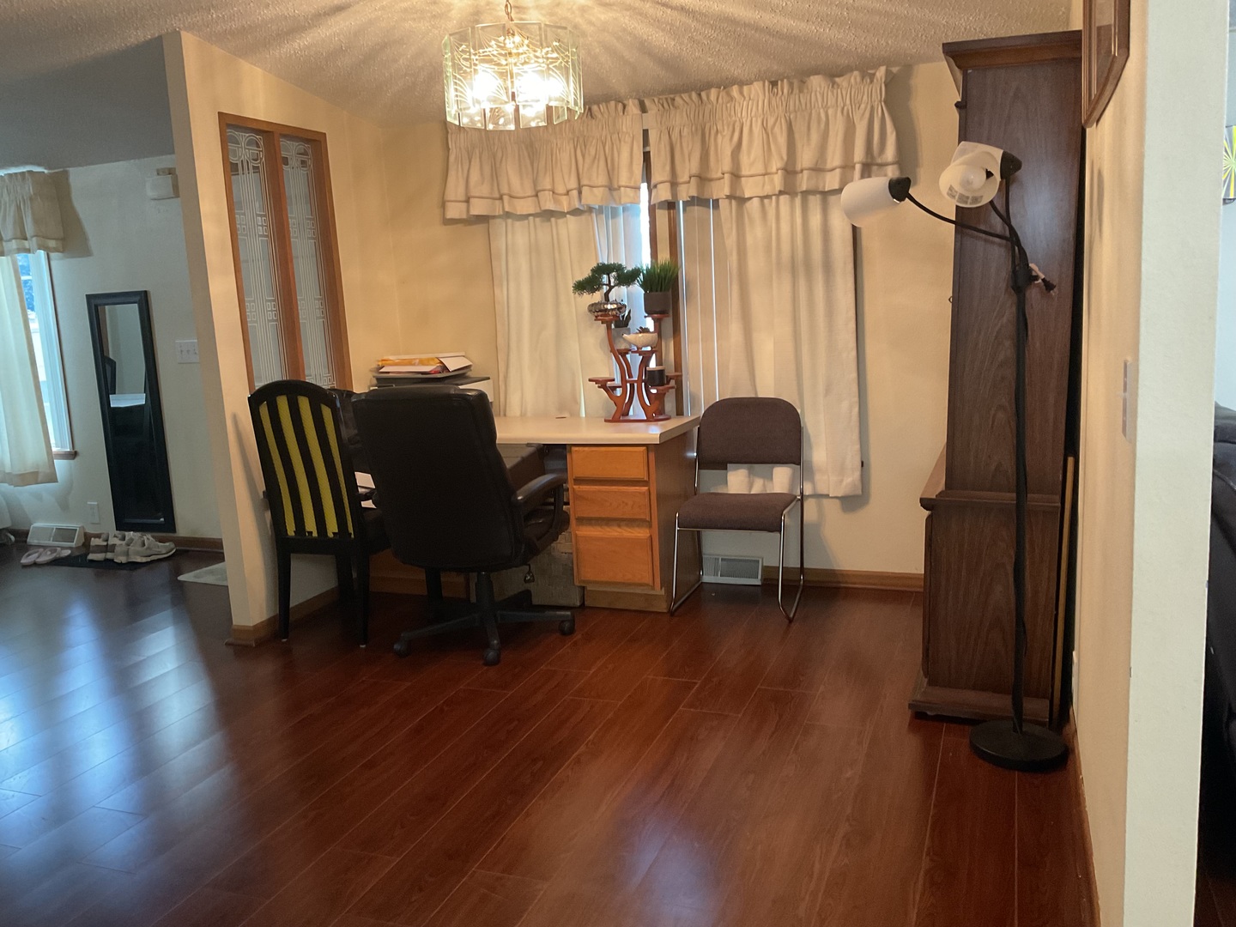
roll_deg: +2.1
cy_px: 464
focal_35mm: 29
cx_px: 618
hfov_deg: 61.7
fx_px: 1035
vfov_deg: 48.2
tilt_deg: -9.6
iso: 200
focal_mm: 3
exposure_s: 1/40
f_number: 1.8
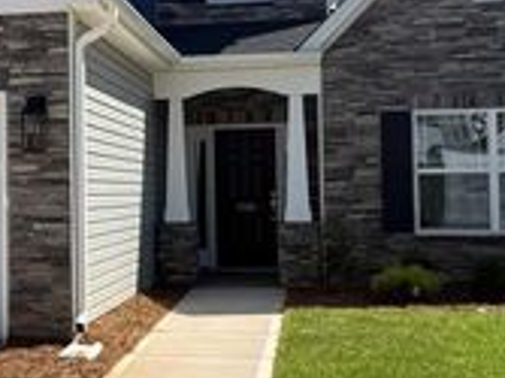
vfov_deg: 20.4
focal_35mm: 72
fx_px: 1050
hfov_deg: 26.4
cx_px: 82
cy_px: 156
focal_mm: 6.76
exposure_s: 1/4405
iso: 80
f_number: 1.78
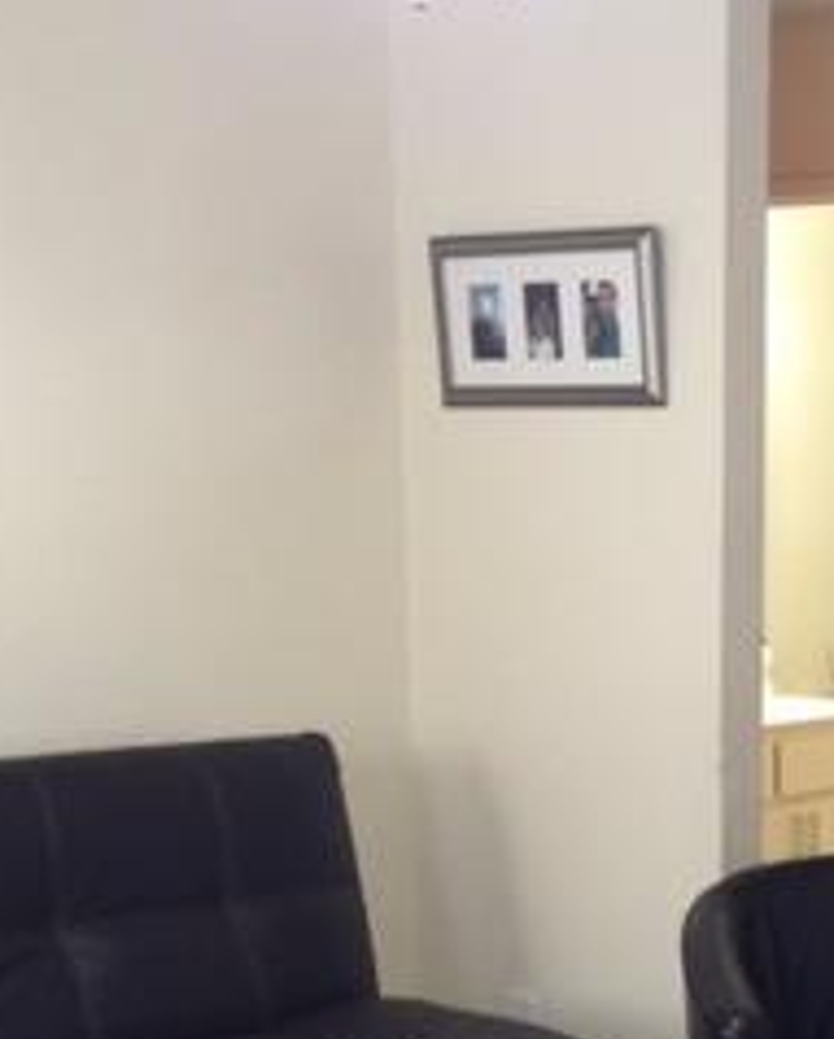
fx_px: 2340
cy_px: 965
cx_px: 948
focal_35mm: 76
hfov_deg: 19.3
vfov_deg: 24.2
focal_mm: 4.15
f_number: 2.2
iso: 80
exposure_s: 1/15
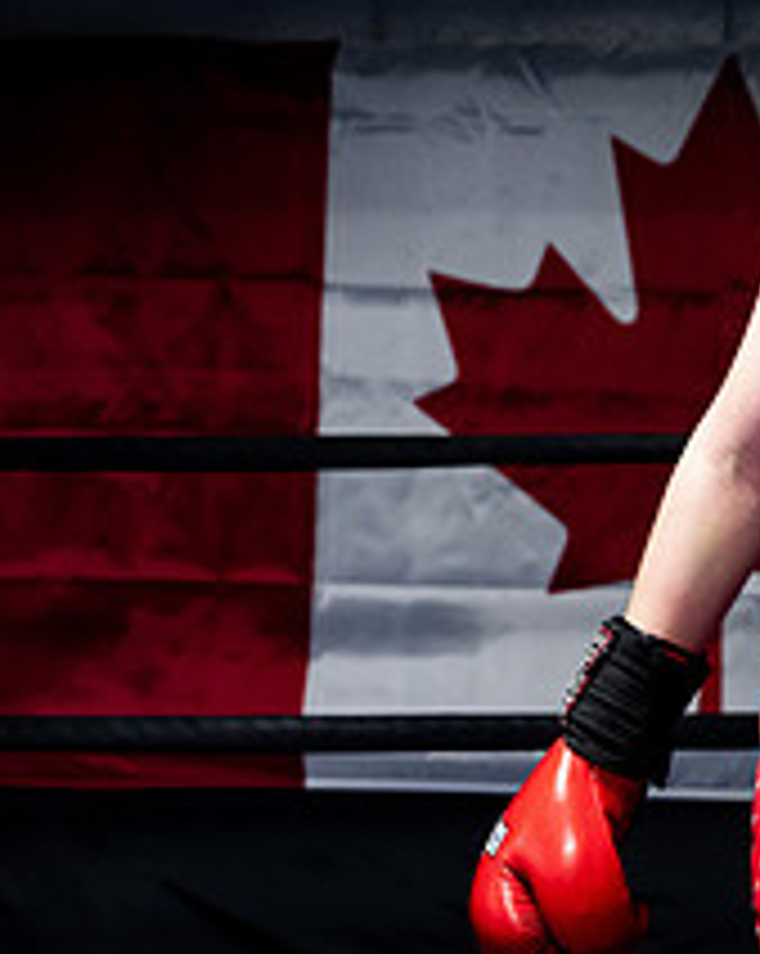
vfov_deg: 10.7
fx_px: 5072
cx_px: 908
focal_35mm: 180
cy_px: 317
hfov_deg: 8.5
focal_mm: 70
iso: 8000
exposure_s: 1/1000
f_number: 2.8
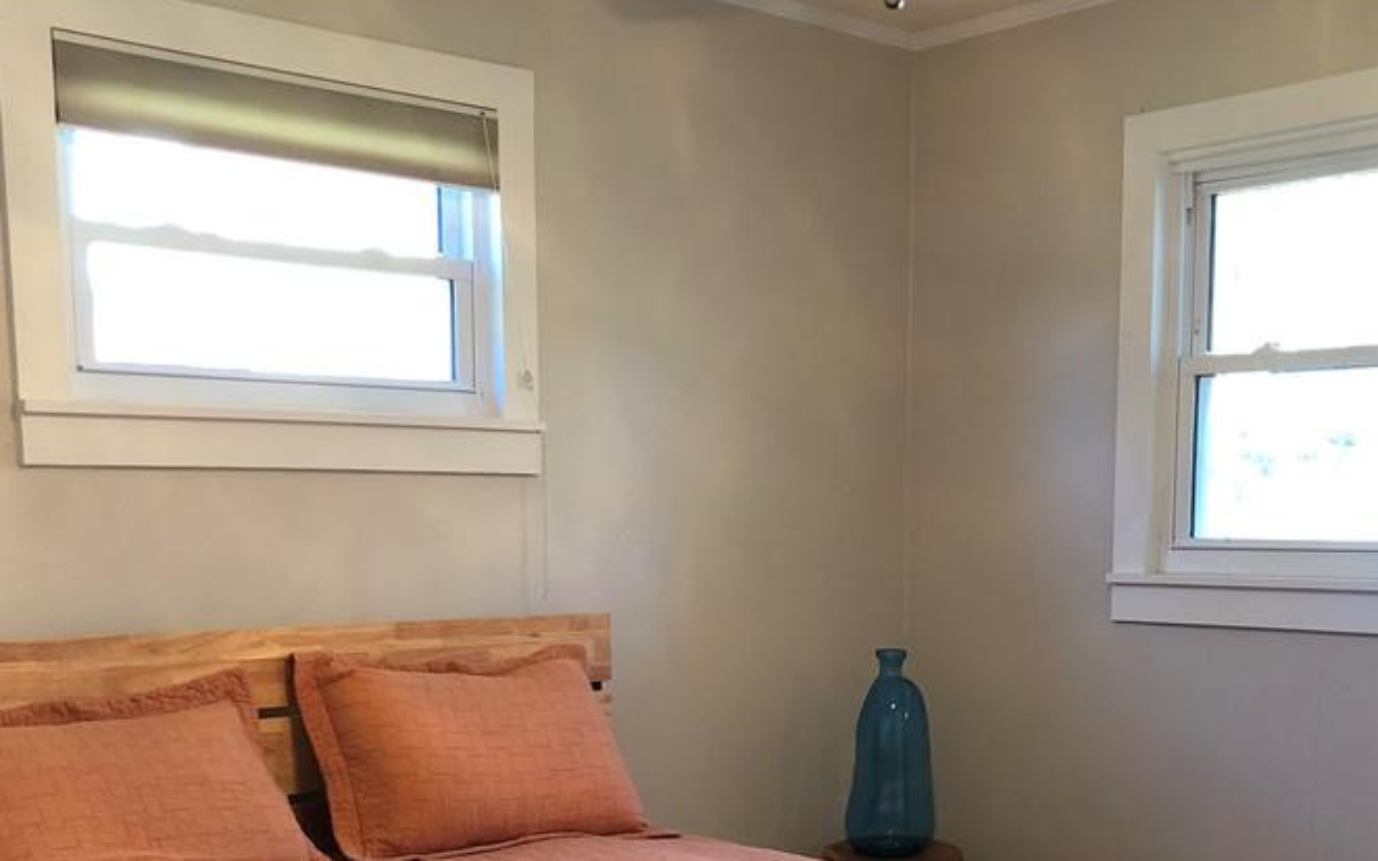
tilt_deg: -8.0
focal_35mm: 46
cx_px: 784
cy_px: 780
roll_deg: +0.1
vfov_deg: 27.0
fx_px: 1727
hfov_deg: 43.4
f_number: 1.8
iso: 40
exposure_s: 1/17
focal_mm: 4
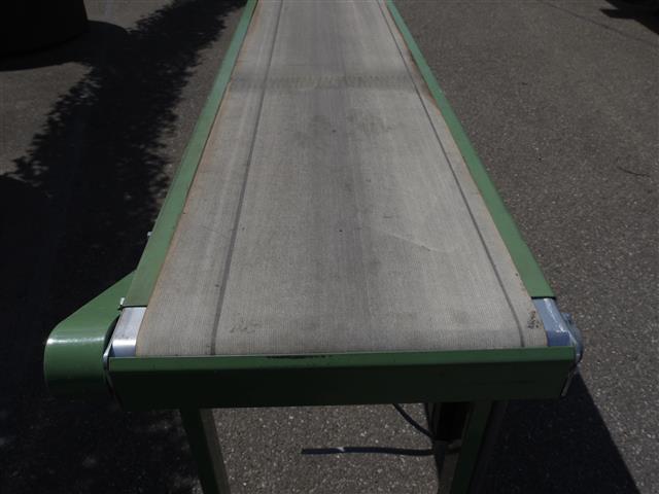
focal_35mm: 30
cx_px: 330
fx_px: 571
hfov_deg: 60.0
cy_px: 247
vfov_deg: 46.8
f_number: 11
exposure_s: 1/640
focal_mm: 15
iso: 100
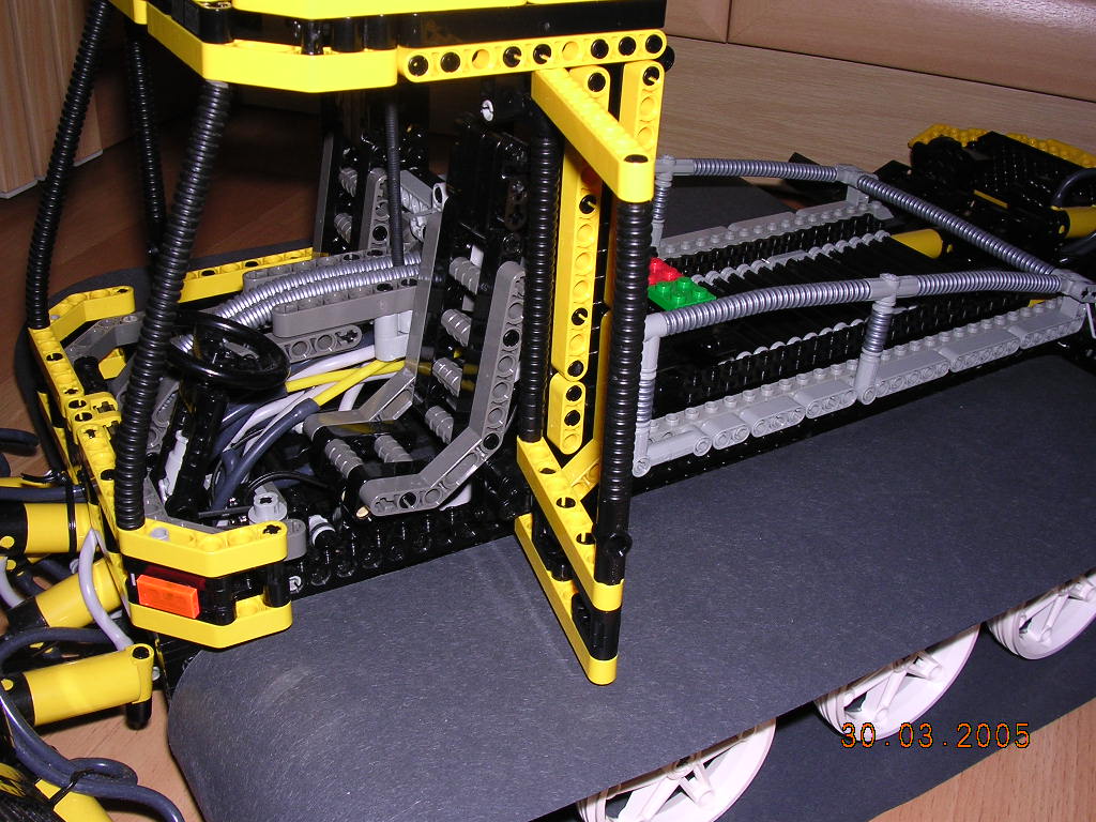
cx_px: 548
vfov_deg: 37.7
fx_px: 1203
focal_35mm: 38
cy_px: 411
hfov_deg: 49.0
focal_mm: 5.8
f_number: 5.6
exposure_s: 1/60.1
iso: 100
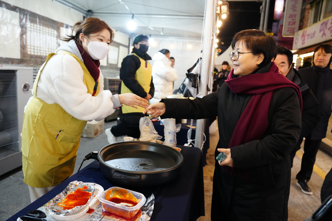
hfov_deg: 73.7
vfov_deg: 53.1
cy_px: 110
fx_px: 221
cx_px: 166
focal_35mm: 24
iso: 4000
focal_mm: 24
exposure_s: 1/160
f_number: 3.2
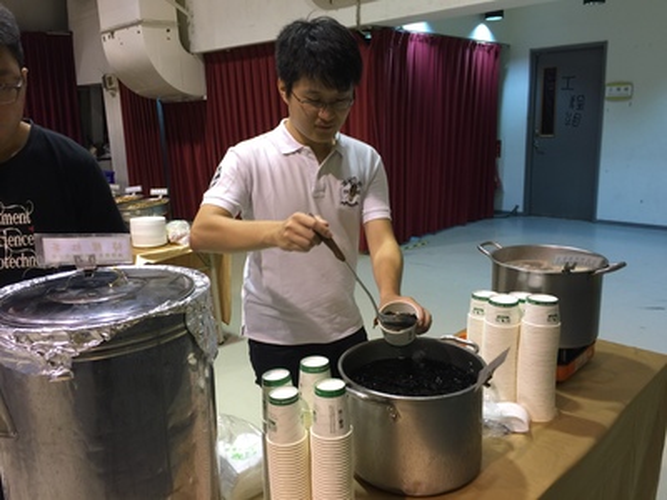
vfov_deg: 48.2
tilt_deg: -12.9
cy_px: 250
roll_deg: +2.0
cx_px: 334
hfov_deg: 61.7
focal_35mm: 29
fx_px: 559
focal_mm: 4.15
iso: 32
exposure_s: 1/15
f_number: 2.2
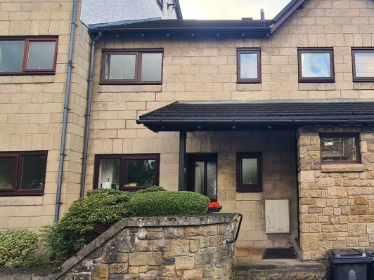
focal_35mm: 25
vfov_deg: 54.7
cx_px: 273
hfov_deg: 65.8
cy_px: 157
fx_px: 270
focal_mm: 2.2
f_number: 2.2
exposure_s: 1/171
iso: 50
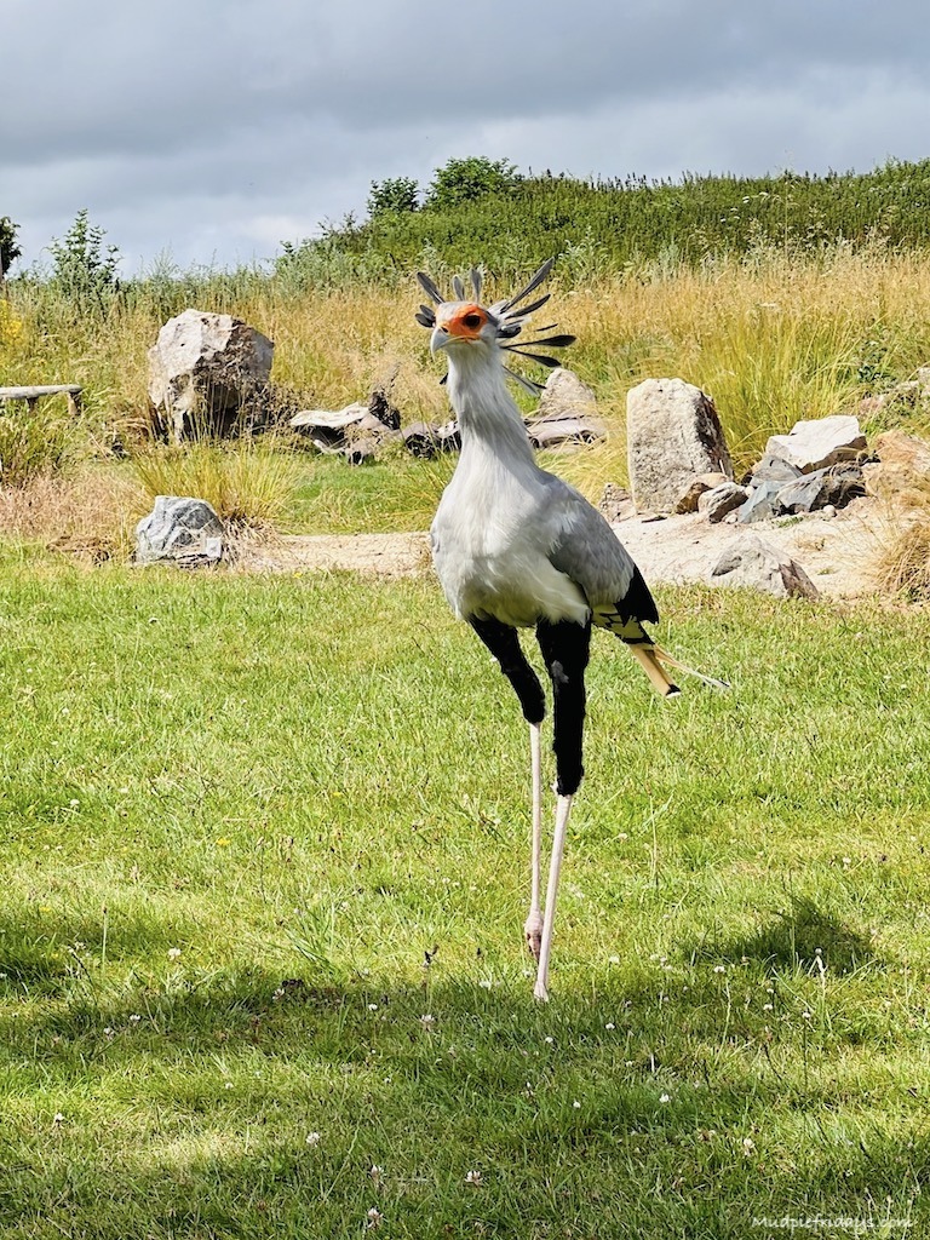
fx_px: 3439
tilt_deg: -3.3
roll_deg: +0.7
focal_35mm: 96
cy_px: 620
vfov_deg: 20.4
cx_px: 465
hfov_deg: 15.4
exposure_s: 1/752
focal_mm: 9
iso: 32
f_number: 2.8
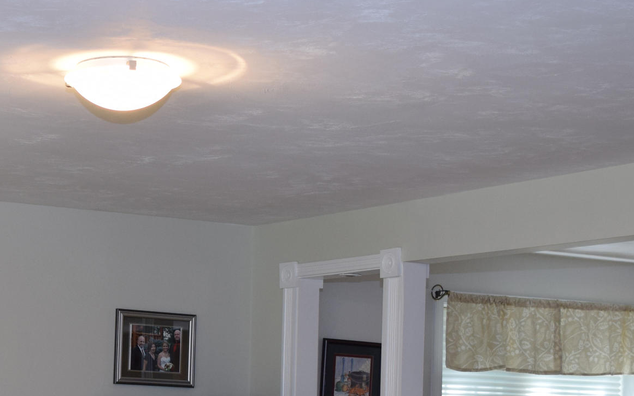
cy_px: 417
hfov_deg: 23.4
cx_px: 98
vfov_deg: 14.7
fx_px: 1503
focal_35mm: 87
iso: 400
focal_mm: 22
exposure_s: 1/80
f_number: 4.5
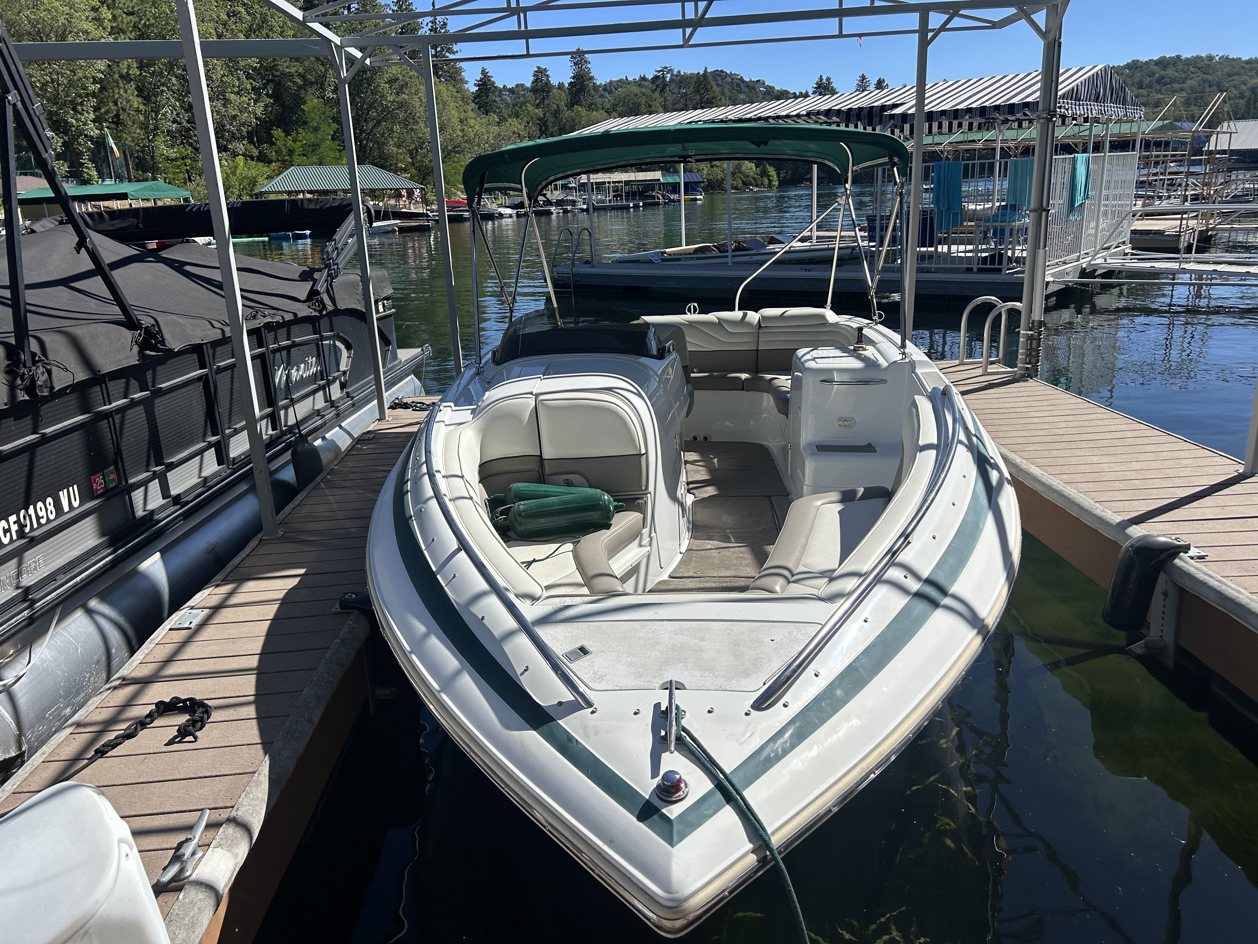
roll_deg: +1.6
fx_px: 945
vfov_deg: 53.1
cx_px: 629
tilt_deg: -18.2
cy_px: 472
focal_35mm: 26
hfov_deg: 67.3
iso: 50
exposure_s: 1/5587
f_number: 1.5
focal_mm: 5.7
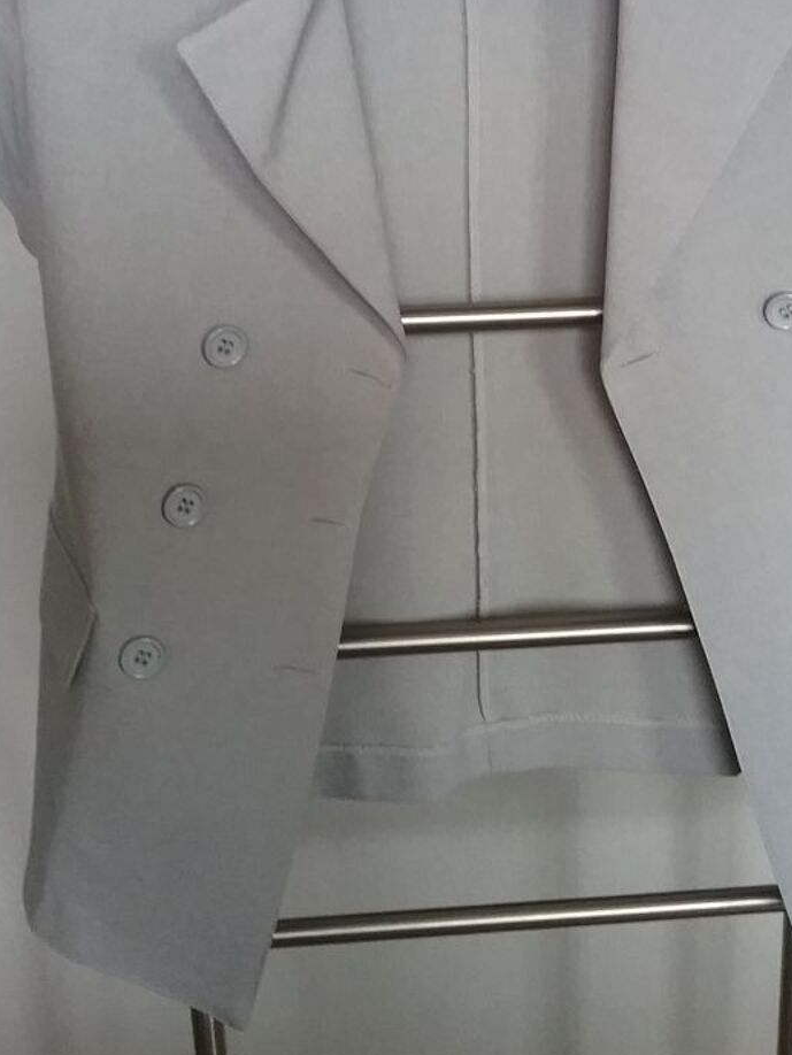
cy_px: 337
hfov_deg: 32.1
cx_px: 478
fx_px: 1372
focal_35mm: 45
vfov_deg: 41.4
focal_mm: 3.3
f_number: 2.2
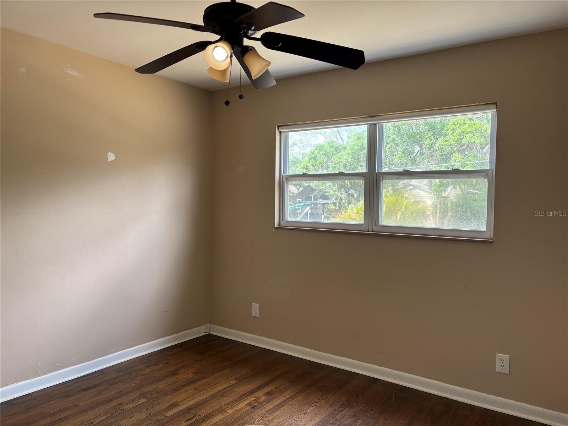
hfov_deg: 67.3
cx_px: 284
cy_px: 213
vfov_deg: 53.1
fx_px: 427
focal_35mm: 26
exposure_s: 1/121
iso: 64
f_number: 1.6
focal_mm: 5.96
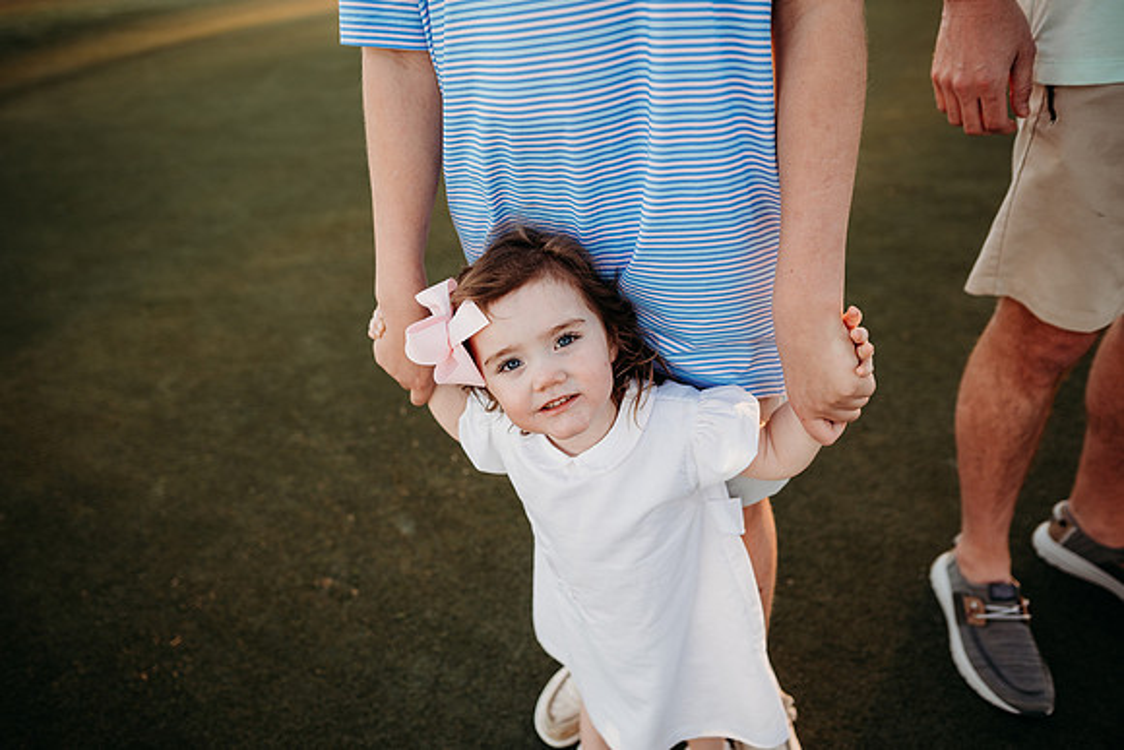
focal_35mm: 24
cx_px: 562
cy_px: 375
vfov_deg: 53.2
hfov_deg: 73.7
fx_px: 749
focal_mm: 24
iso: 160
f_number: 2.5
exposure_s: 1/640
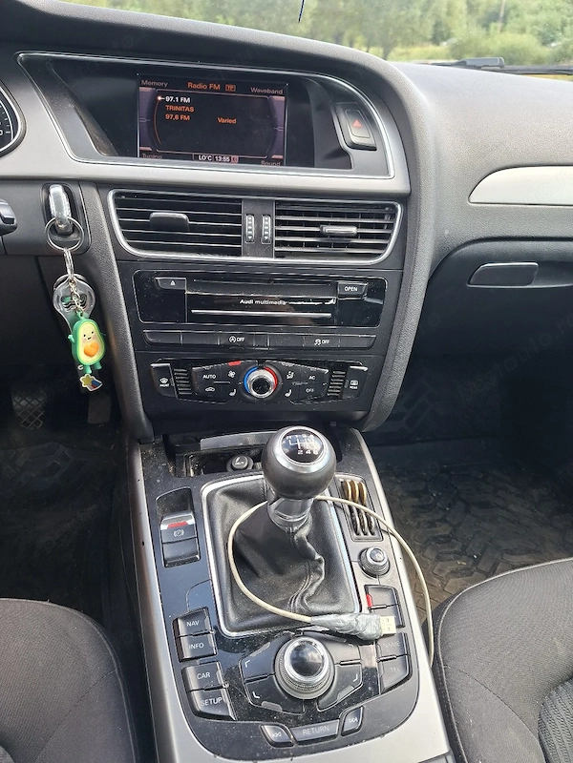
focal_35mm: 23
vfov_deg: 73.9
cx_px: 286
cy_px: 382
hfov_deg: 58.9
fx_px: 508
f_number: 1.8
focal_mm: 5.54
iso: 40
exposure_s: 1/111
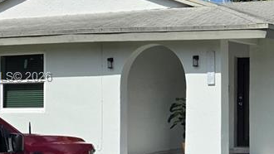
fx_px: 661
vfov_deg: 13.3
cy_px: 78
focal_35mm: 91
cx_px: 272
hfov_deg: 22.5
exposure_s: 1/7944
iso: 50
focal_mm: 6.25
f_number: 1.7
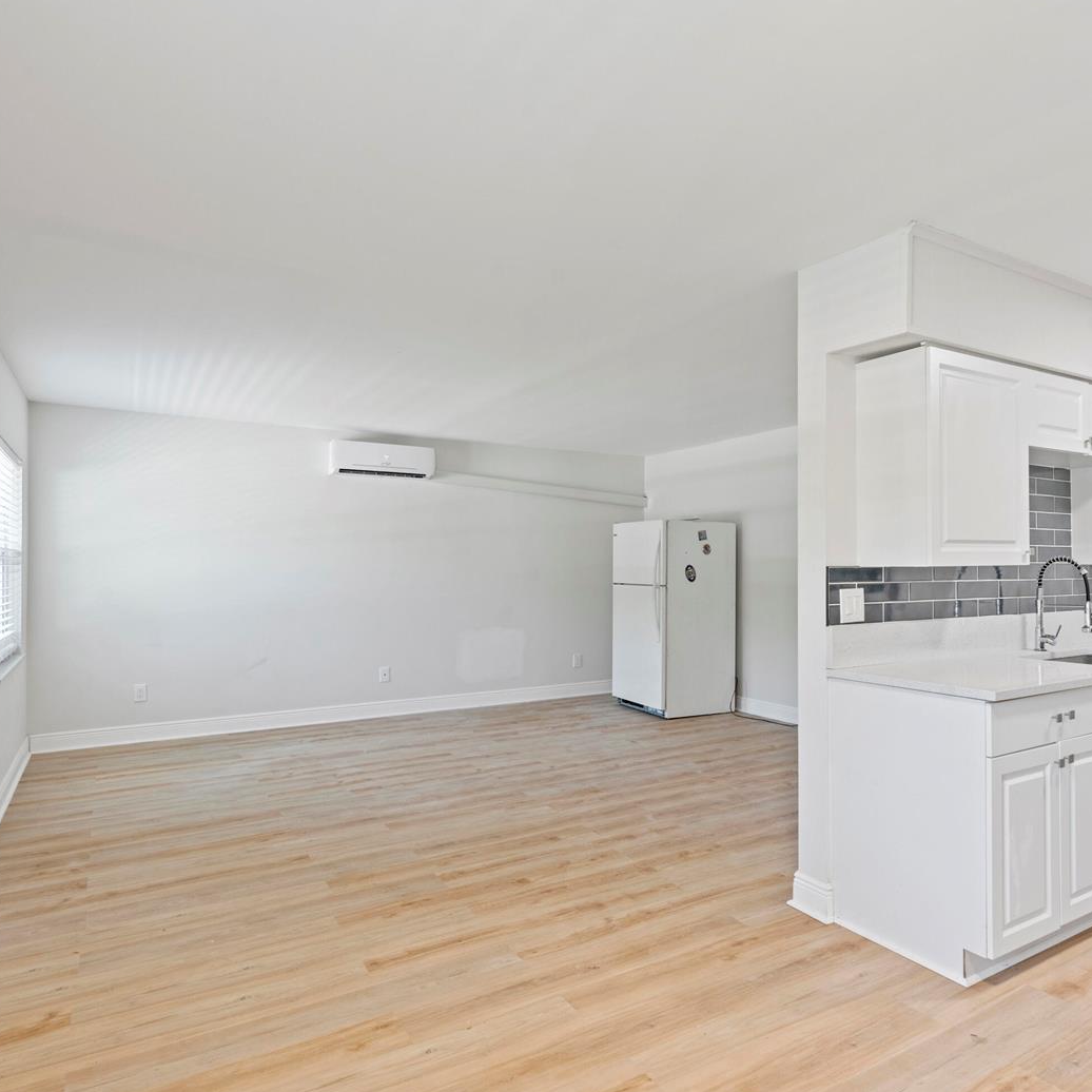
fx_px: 749
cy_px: 552
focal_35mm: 21
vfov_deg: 72.1
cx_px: 608
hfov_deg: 71.9
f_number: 9
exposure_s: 1/1.67
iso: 800
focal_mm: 16
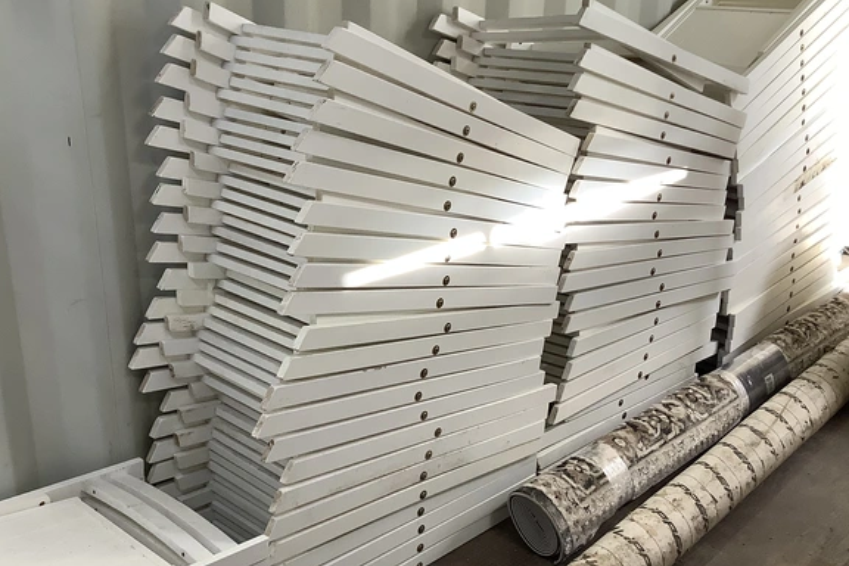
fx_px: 990
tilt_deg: -21.3
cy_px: 341
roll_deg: -0.3
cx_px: 364
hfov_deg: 46.3
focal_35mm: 42
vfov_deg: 31.8
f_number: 2.4
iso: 64
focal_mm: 3.3
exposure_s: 1/60
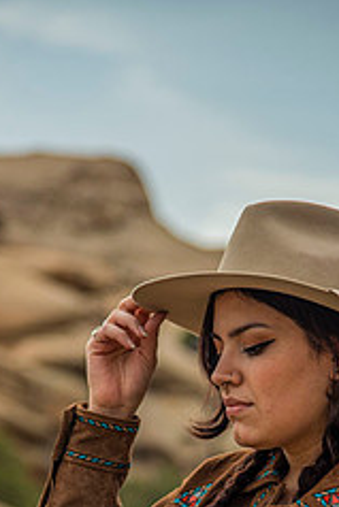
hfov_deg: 7.3
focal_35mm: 189
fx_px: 2666
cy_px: 458
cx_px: 185
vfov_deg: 10.8
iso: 100
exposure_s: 1/1600
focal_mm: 100
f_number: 4
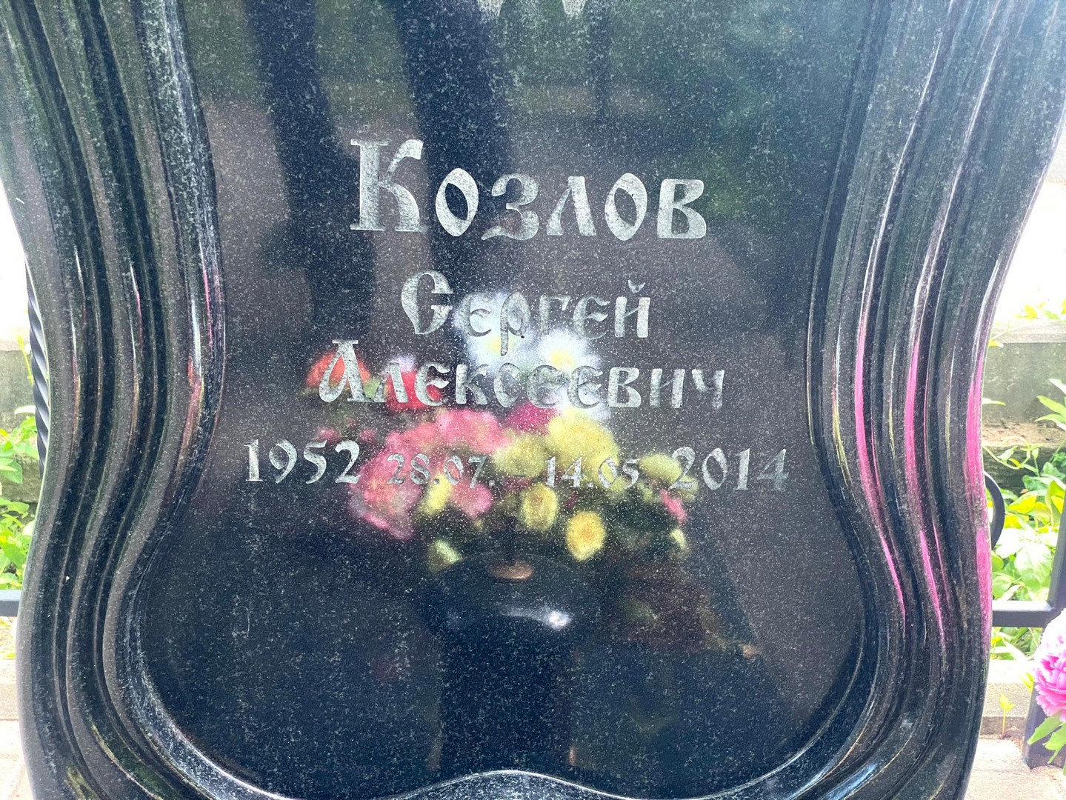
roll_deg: -2.5
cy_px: 400
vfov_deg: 28.0
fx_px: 1602
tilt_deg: -19.9
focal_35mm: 52
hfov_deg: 36.8
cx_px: 533
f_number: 2
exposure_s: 1/122
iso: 80
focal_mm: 6
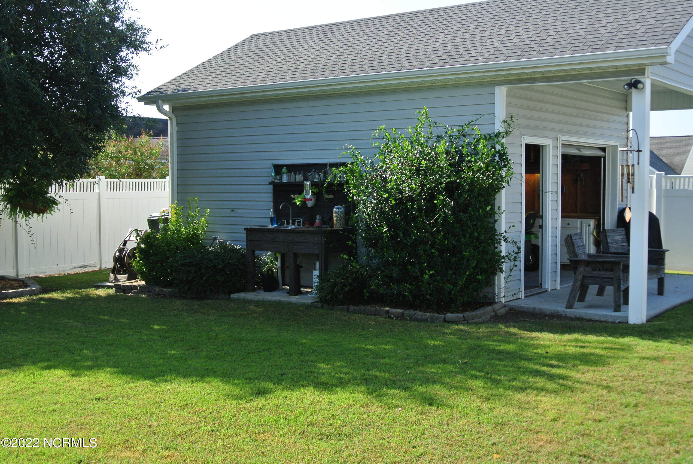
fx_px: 848
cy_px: 232
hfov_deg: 44.5
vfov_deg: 30.6
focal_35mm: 44
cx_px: 346
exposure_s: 1/400
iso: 100
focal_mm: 16.3
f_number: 4.2
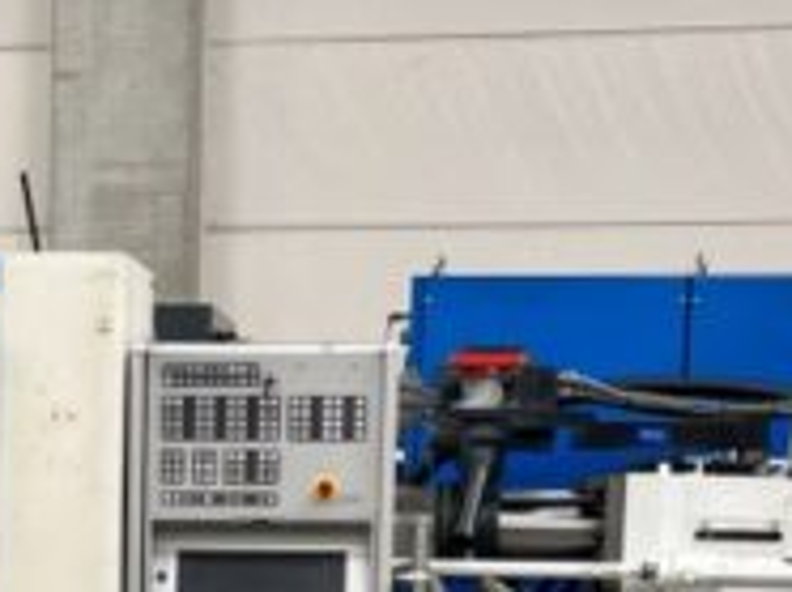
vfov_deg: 16.8
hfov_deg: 22.9
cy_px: 707
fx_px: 1919
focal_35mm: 84
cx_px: 132
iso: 125
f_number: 1.6
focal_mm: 5.1
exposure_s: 1/121
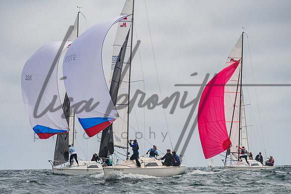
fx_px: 1643
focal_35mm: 203
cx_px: 139
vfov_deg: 6.8
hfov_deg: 10.1
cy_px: 127
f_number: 6.3
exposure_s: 1/640
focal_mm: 155
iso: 160
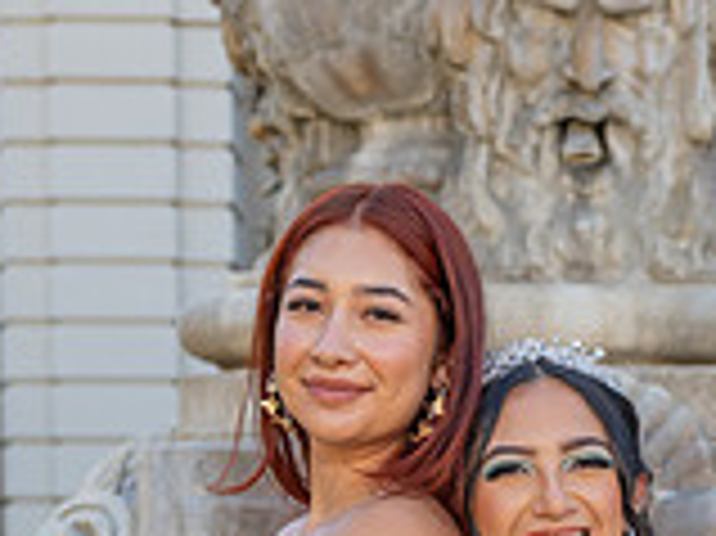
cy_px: 896
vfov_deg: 10.7
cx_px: 630
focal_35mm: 131
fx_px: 2708
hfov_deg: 14.9
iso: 200
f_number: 4
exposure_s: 1/200
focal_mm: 48
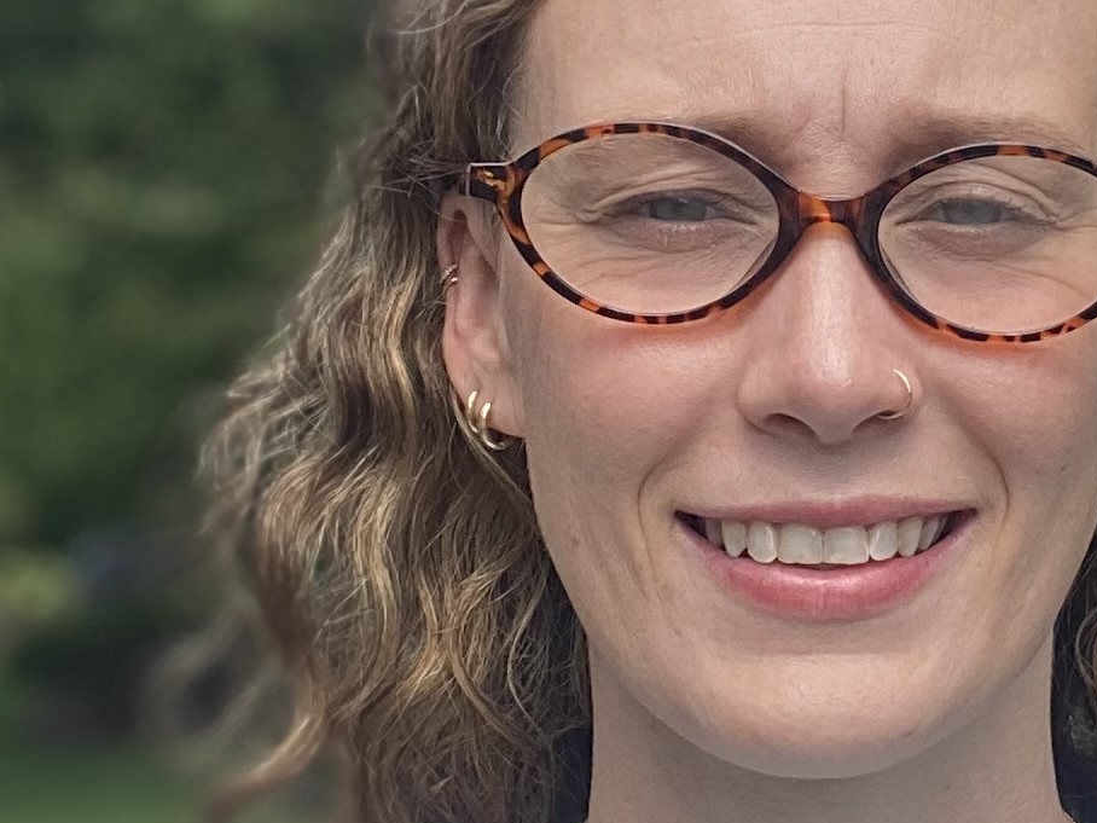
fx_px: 3232
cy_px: 232
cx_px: 916
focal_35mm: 102
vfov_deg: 14.5
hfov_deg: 19.0
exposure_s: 1/407
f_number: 2.2
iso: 25
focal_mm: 2.71
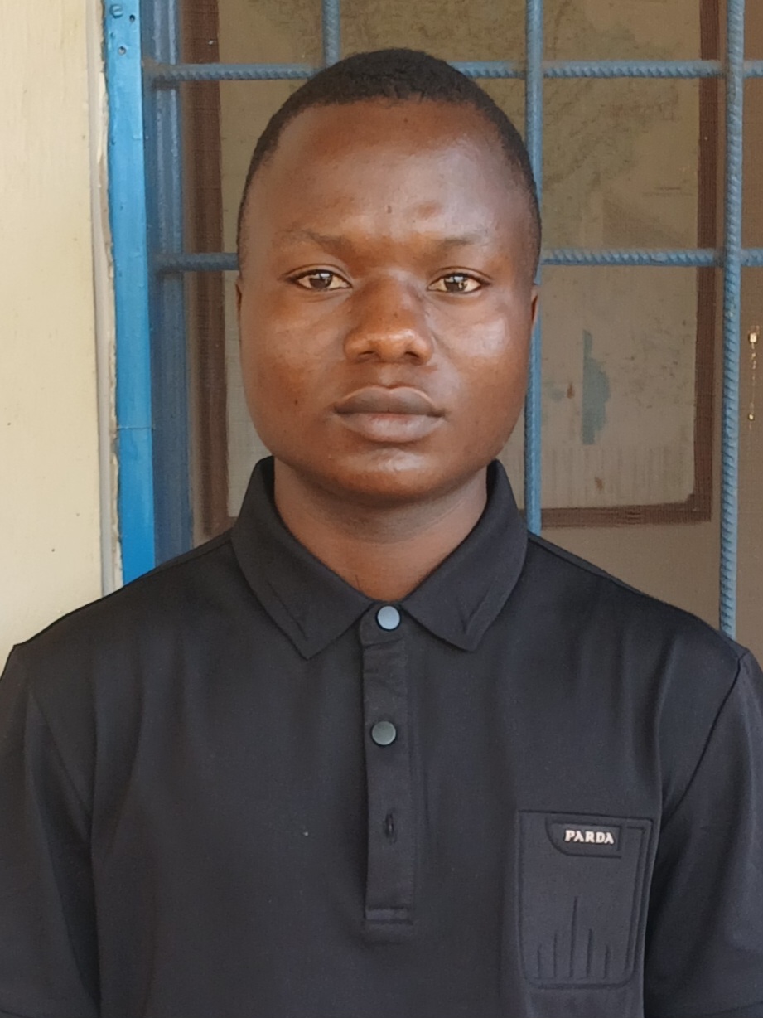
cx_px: 382
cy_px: 509
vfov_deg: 67.3
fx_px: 764
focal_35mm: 26
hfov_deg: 53.1
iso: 32
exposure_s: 1/50.3
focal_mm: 3.98
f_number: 1.8
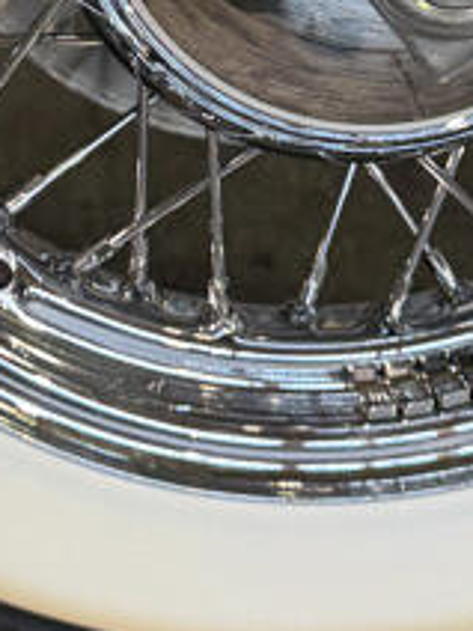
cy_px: -223
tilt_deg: -28.0
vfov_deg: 16.0
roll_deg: -1.5
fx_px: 2113
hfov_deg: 12.8
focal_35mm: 116
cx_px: 247
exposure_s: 1/120
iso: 160
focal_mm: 6.76
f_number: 1.78
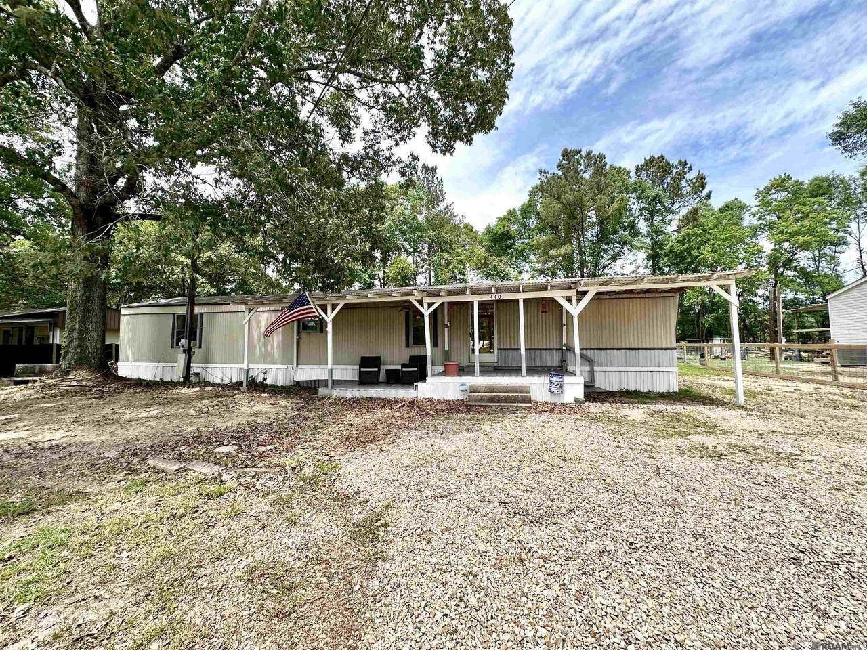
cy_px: 325
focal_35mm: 14
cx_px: 434
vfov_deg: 85.7
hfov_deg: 102.1
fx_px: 351
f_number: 2.2
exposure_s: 1/1082
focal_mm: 2.22
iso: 40
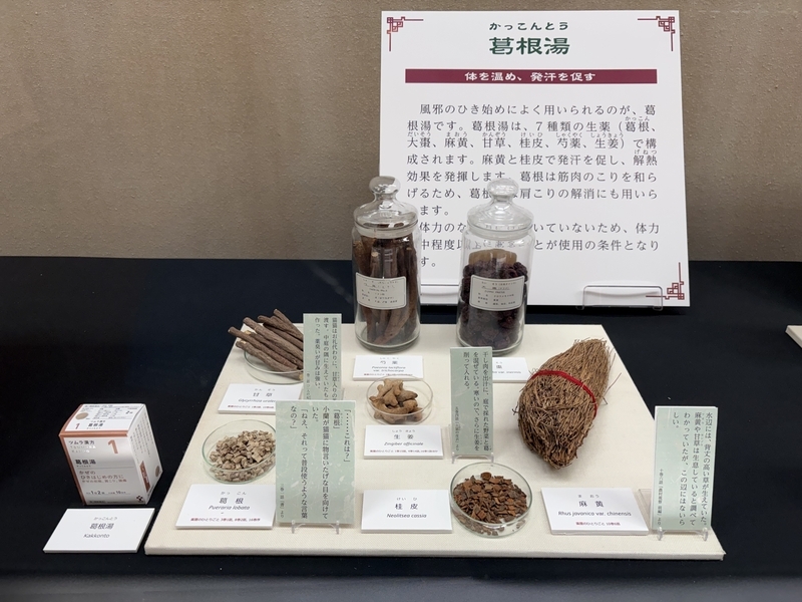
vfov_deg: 53.1
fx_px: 602
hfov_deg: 67.3
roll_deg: +0.8
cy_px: 301
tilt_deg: -29.5
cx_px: 401
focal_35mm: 26
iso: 125
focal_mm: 5.96
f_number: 1.6
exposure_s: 1/100
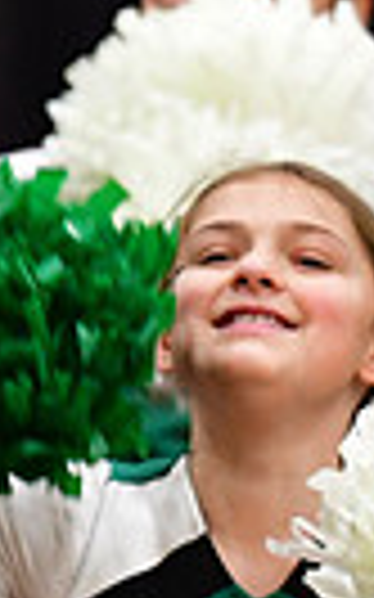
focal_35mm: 1330
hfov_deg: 1.0
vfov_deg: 1.6
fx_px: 21714
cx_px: 1108
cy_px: 393
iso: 4000
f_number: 3.5
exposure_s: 1/500
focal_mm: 200
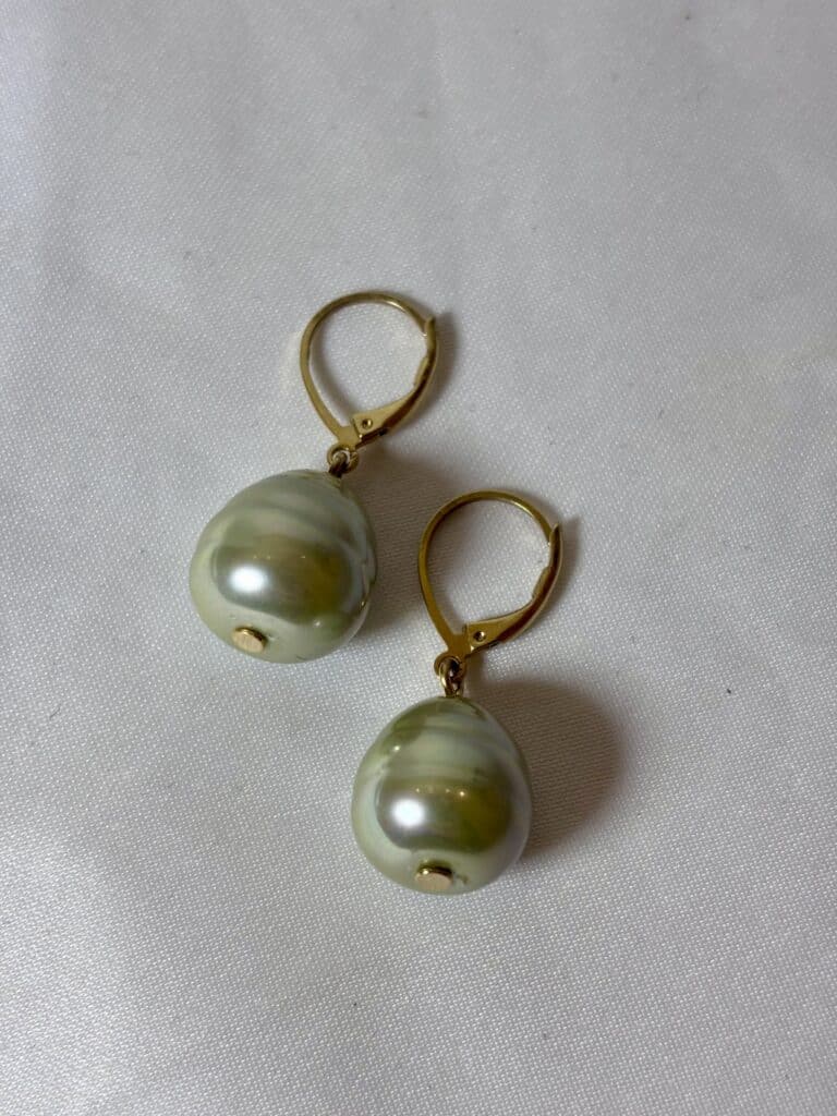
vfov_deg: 36.8
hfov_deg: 28.0
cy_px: 558
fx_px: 1676
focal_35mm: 52
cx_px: 418
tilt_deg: -75.5
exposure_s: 1/149
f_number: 1.6
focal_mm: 5.96
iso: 25
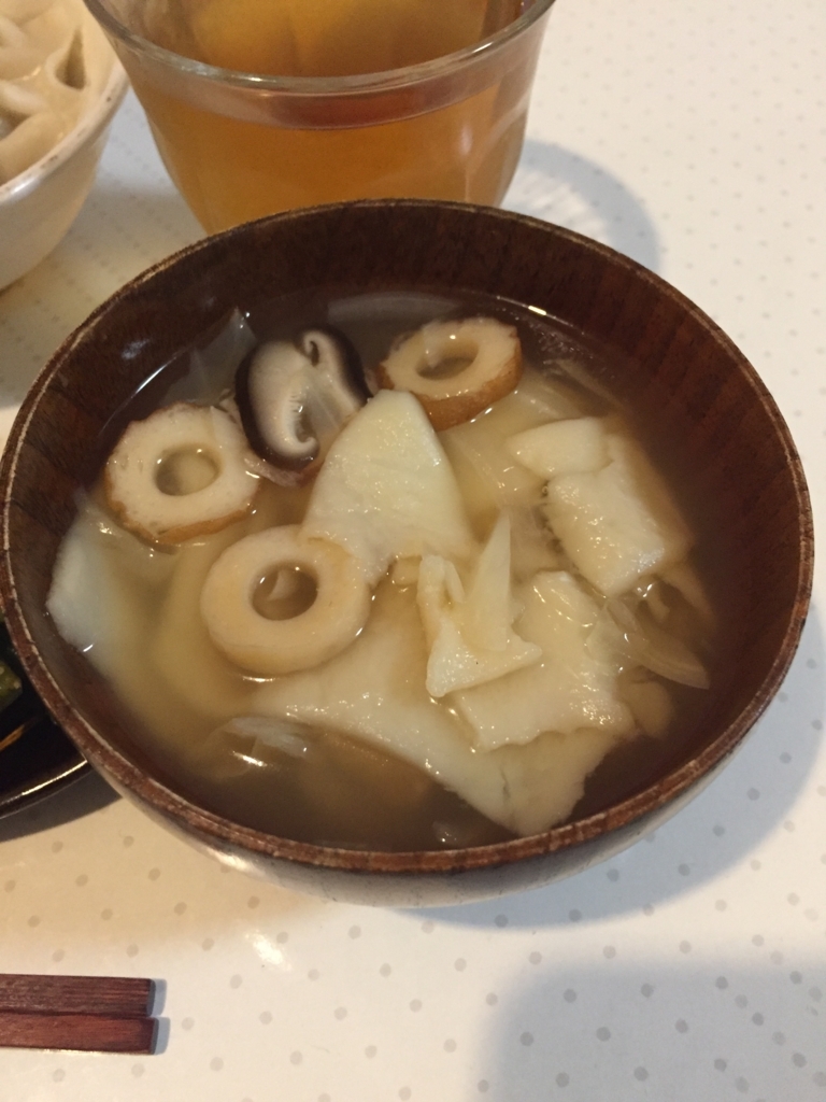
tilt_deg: -58.3
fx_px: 923
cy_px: 551
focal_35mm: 29
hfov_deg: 48.2
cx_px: 413
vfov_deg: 61.7
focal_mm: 4.15
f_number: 2.2
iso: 250
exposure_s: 1/30
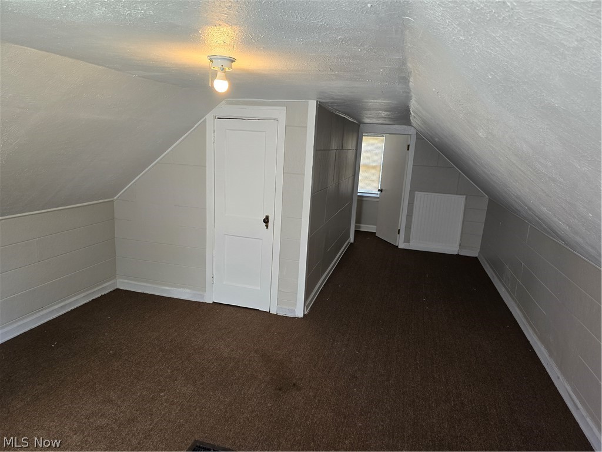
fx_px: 400
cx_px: 301
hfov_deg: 73.9
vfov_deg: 58.9
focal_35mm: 23
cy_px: 226
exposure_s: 1/120
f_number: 1.7
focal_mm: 6.3
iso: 160
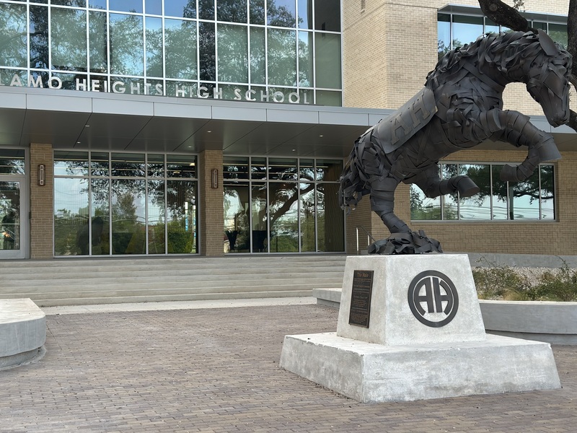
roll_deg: +1.0
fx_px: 800
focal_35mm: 48
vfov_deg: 30.3
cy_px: 216
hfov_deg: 39.7
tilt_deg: +3.4
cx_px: 288
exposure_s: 1/719
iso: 80
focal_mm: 6.86
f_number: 1.78
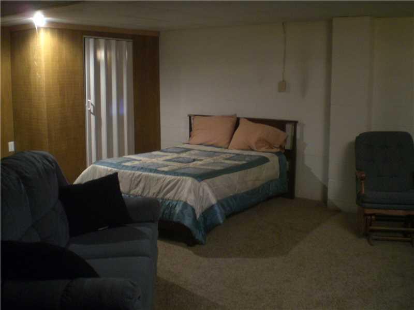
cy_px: 155
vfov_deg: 37.7
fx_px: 454
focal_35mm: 38
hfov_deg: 49.0
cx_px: 207
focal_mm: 6.3
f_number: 3.1
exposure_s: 1/5
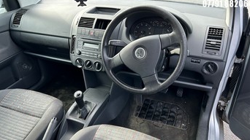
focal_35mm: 29
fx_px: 192
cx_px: 127
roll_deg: -1.5
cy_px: 85
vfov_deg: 39.9
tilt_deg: -36.5
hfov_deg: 66.1
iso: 64
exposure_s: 1/171
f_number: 1.5
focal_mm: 5.7
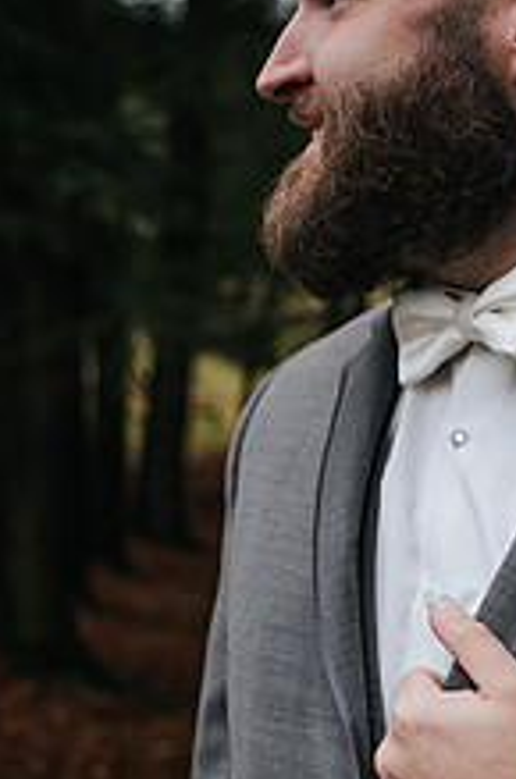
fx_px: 1555
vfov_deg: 27.8
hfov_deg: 18.3
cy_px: 569
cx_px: 521
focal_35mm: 72
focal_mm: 35
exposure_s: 1/320
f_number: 3.2
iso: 800
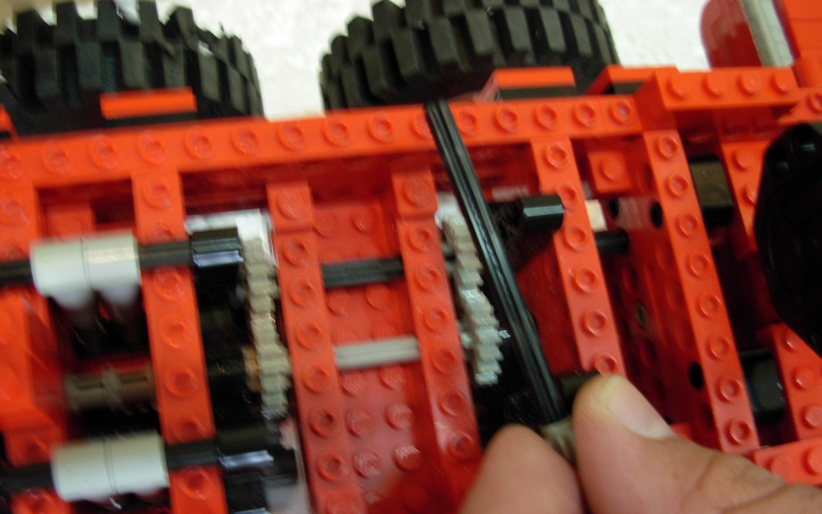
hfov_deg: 48.2
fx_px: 919
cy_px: 296
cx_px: 416
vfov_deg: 31.2
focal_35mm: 41
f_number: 2.9
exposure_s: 1/4
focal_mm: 6.3
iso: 84
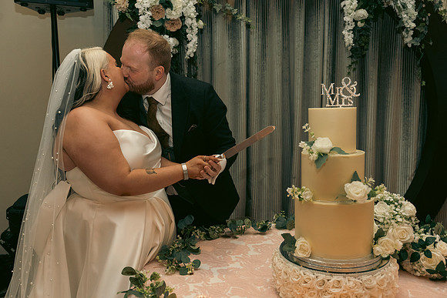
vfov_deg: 40.0
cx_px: 224
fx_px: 410
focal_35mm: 33
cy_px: 149
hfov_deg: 57.2
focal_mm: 33
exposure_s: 1/160
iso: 2500
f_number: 3.5
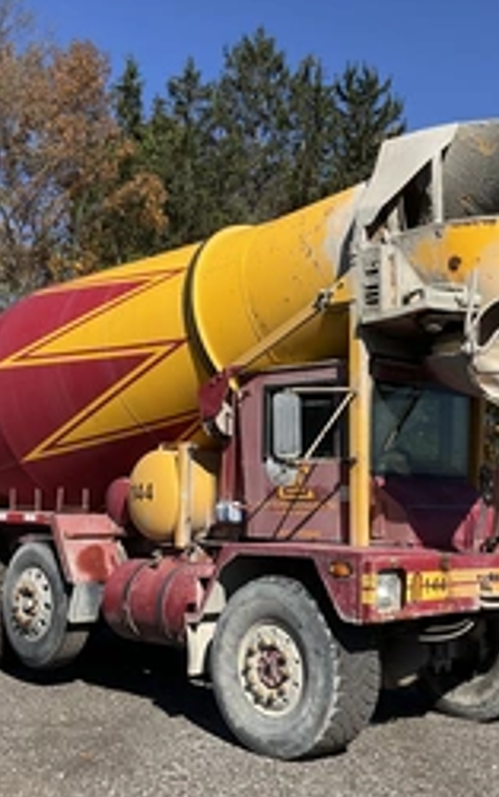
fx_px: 1066
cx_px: 251
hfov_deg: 26.4
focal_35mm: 49
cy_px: 441
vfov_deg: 41.0
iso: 25
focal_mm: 3
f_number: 1.8
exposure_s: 1/1786
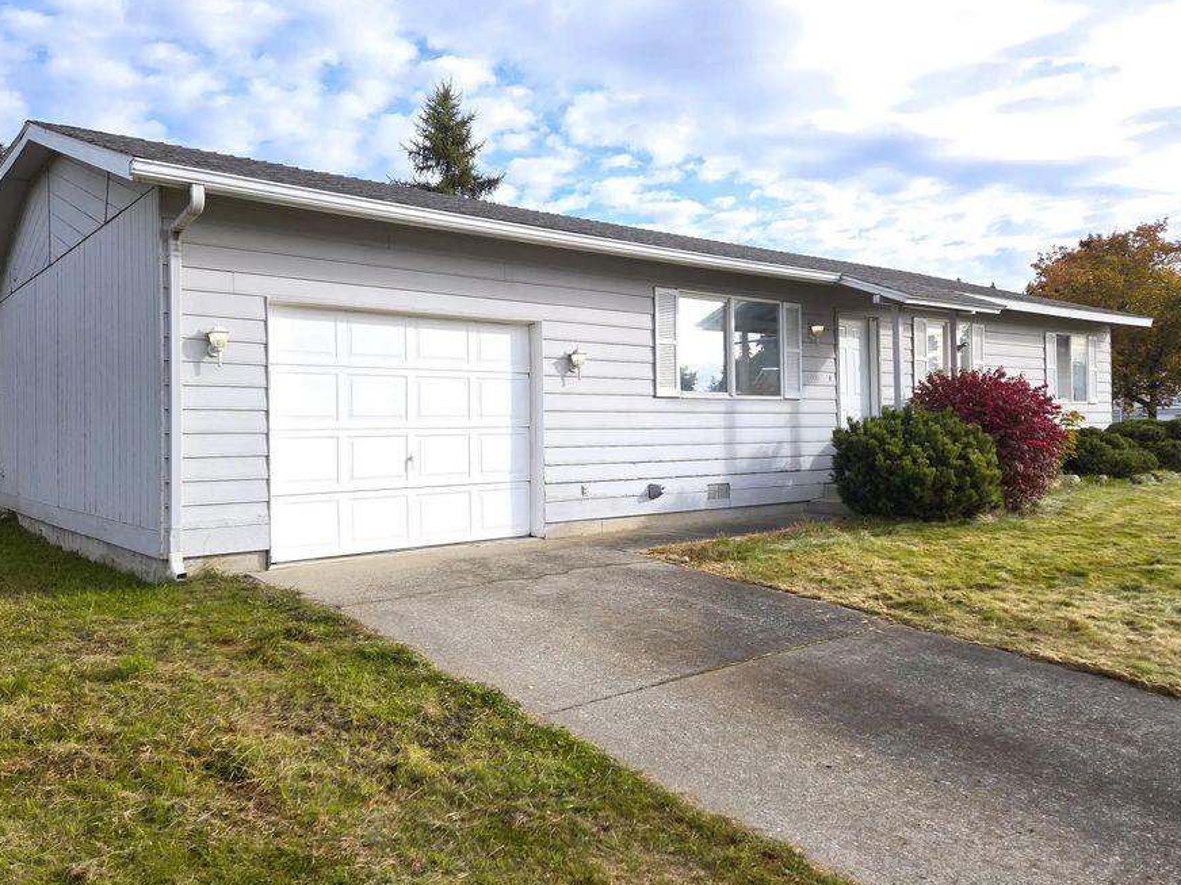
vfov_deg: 51.3
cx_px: 538
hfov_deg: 65.2
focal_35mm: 27
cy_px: 429
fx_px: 921
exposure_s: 1/1814
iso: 80
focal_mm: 5.4
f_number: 1.8
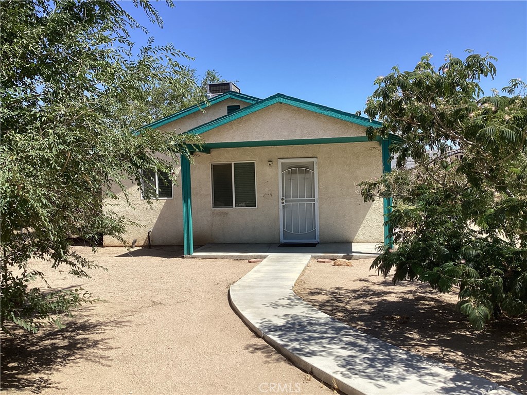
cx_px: 264
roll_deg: +0.7
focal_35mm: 31
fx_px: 472
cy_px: 198
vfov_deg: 45.4
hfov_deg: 58.4
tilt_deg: -0.9
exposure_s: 1/1294
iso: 25
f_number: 2.4
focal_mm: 3.3
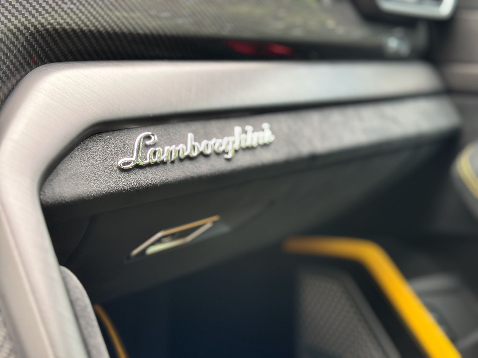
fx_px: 663
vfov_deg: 30.3
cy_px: 179
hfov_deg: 39.7
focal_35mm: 48
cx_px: 239
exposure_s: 1/102
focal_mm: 6.86
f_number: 1.78
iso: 160
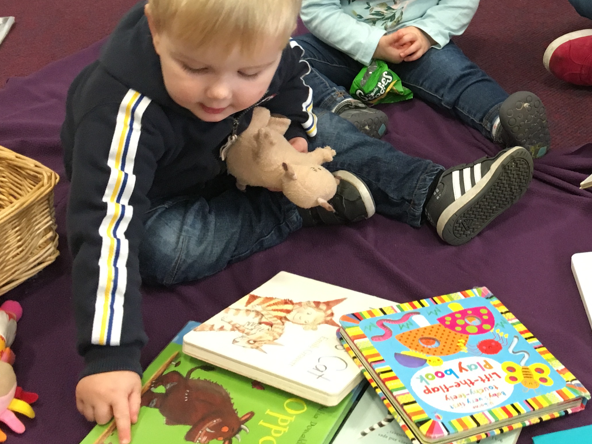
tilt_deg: -23.8
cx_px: 516
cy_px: 10
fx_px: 975
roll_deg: -2.4
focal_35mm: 57
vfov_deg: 24.6
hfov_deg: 32.3
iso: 200
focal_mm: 4.15
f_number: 2.2
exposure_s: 1/33
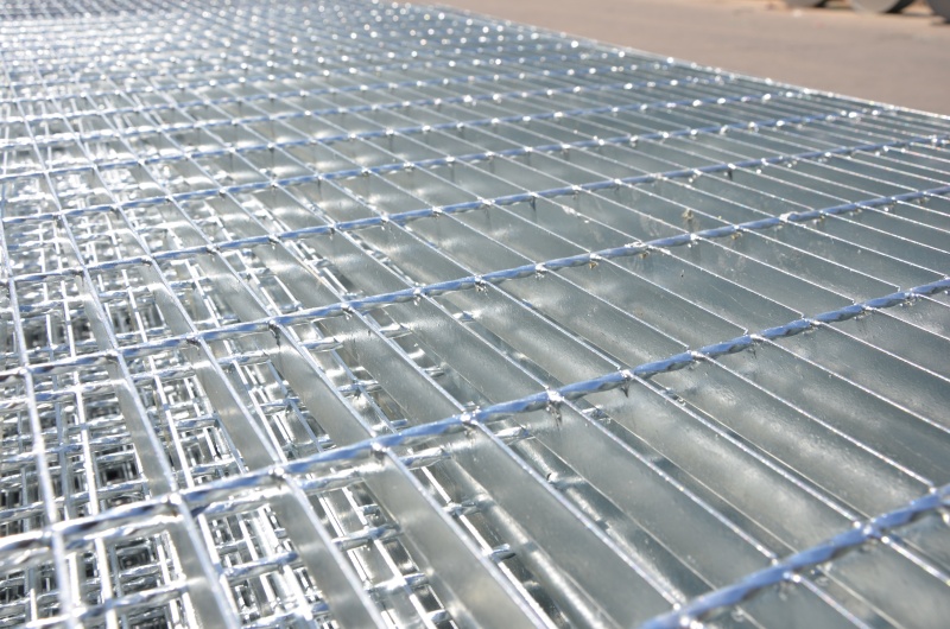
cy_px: 314
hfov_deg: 53.2
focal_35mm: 36
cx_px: 475
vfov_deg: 36.7
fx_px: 948
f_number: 8
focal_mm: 24
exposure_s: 1/250
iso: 100
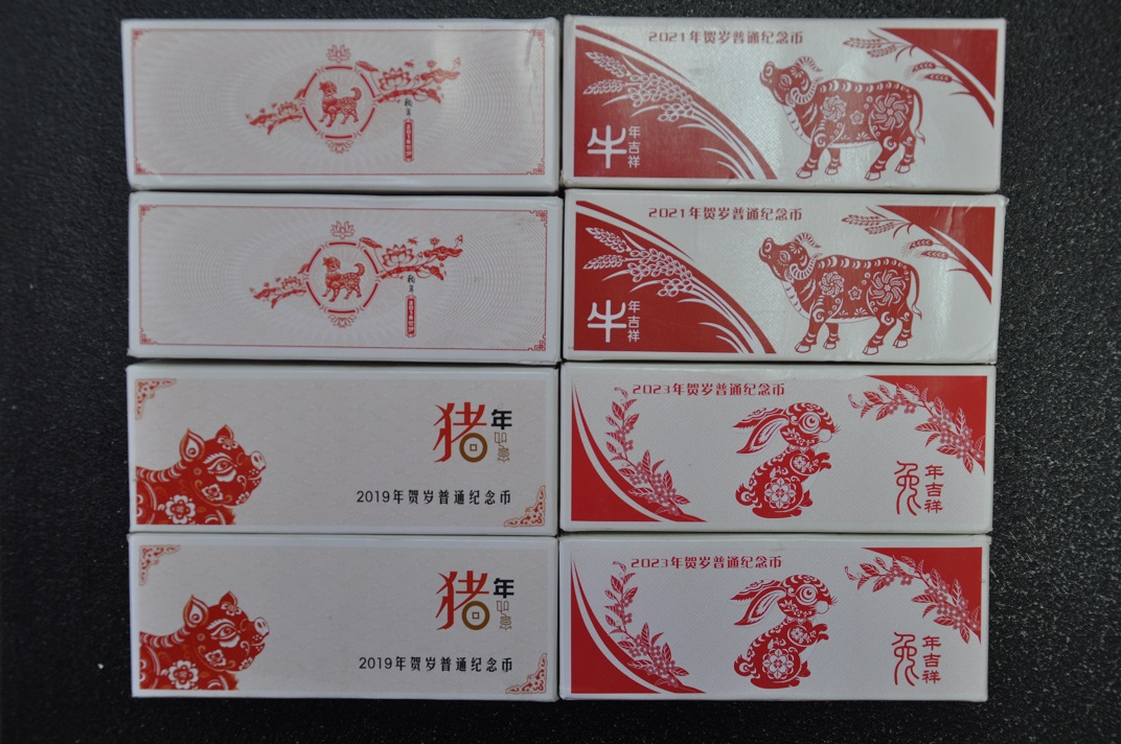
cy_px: 372
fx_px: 1306
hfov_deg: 46.4
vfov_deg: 31.8
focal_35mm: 42
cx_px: 560
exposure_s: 1/25
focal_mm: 28
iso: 400
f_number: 5.6
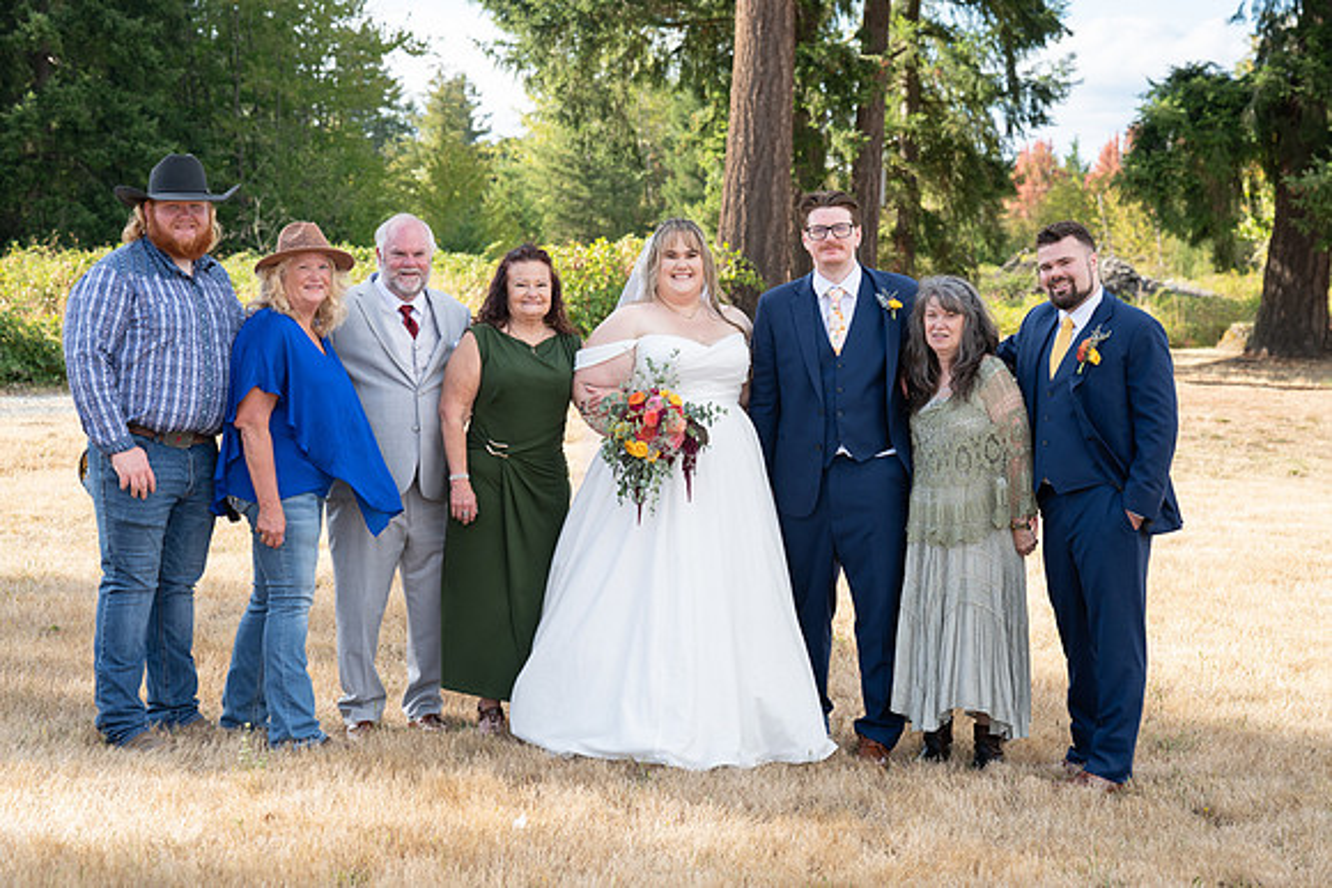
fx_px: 2590
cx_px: 666
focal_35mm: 70
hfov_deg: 28.8
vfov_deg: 19.5
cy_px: 444
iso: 250
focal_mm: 70
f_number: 5
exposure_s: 1/400
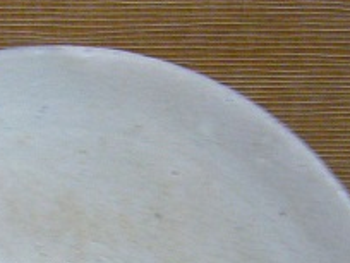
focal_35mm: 137
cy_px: 346
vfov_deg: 10.6
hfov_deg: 14.3
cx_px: 31
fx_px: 1385
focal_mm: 5.8
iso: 200
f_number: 2.8
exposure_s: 1/8
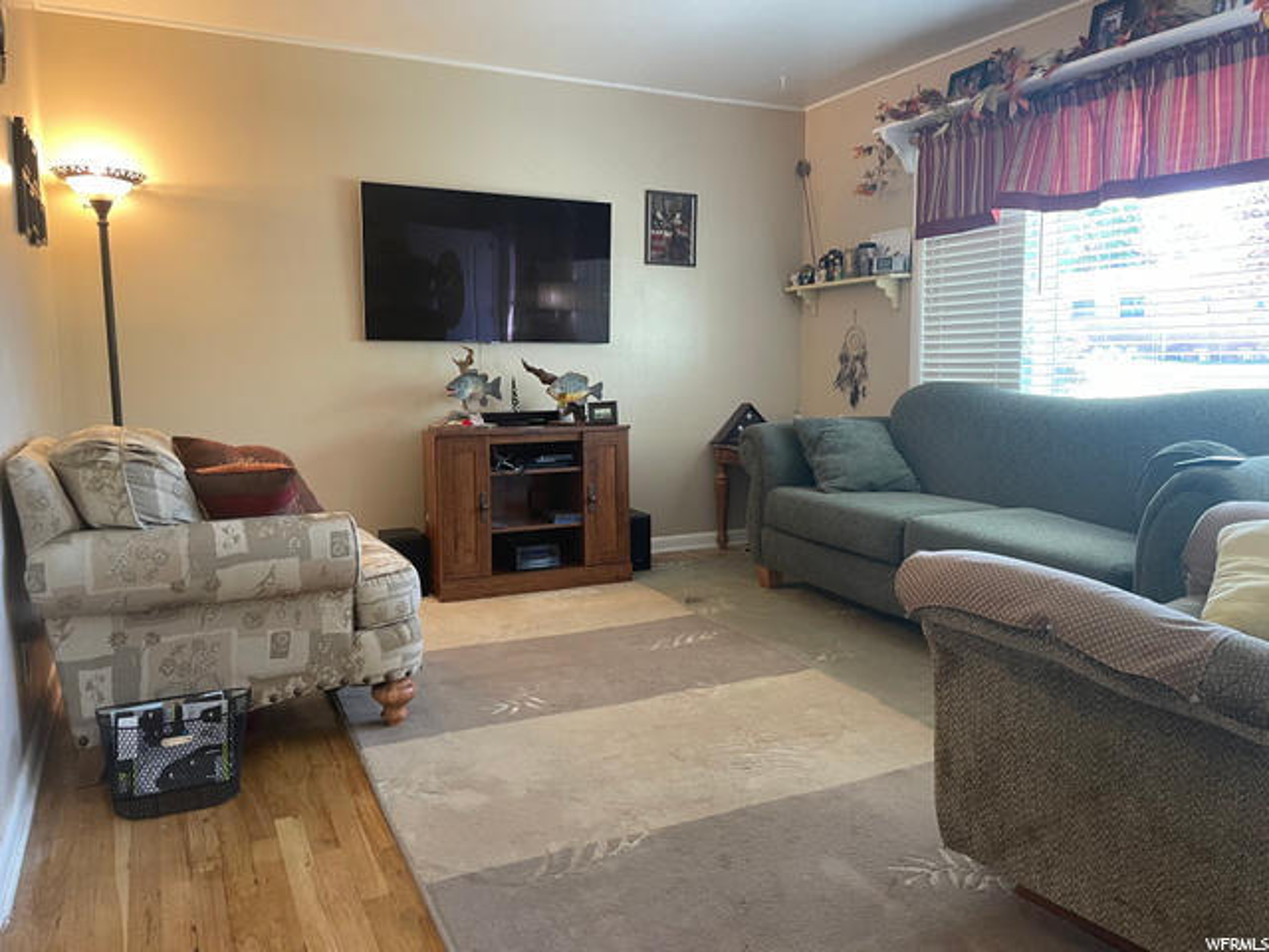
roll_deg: +0.5
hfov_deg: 67.3
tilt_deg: -7.1
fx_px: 953
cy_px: 476
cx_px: 634
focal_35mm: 26
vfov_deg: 53.1
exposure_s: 1/60
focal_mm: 4.2
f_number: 1.6
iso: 160
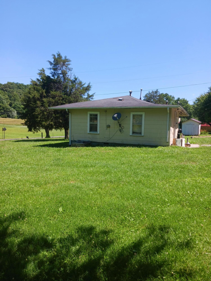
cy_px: 140
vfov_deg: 65.3
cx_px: 106
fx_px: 220
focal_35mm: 27
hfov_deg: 51.3
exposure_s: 1/199
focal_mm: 4
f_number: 1.8
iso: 20
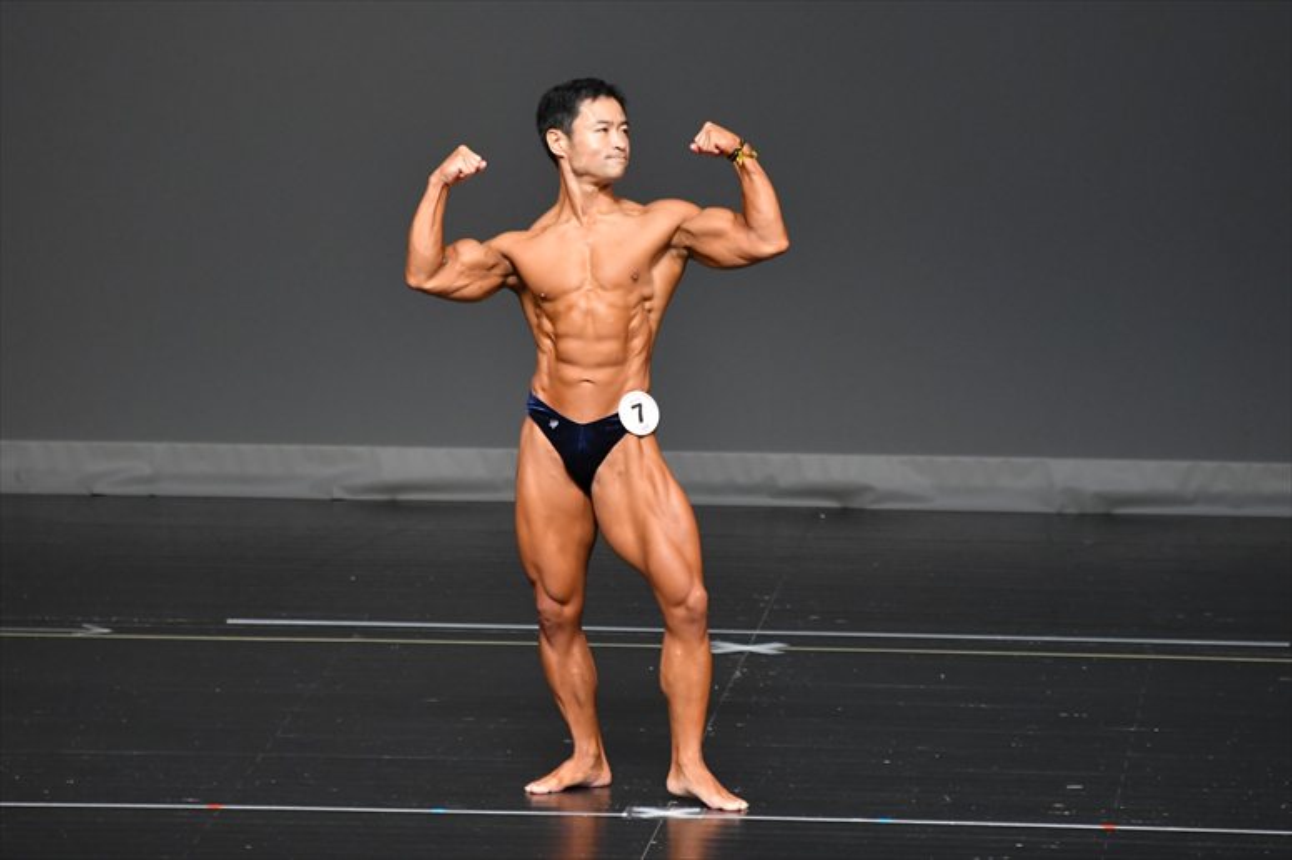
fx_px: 13452
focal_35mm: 375
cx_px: 646
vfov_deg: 3.7
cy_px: 430
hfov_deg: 5.5
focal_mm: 250
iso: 2500
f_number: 5.6
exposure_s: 1/400
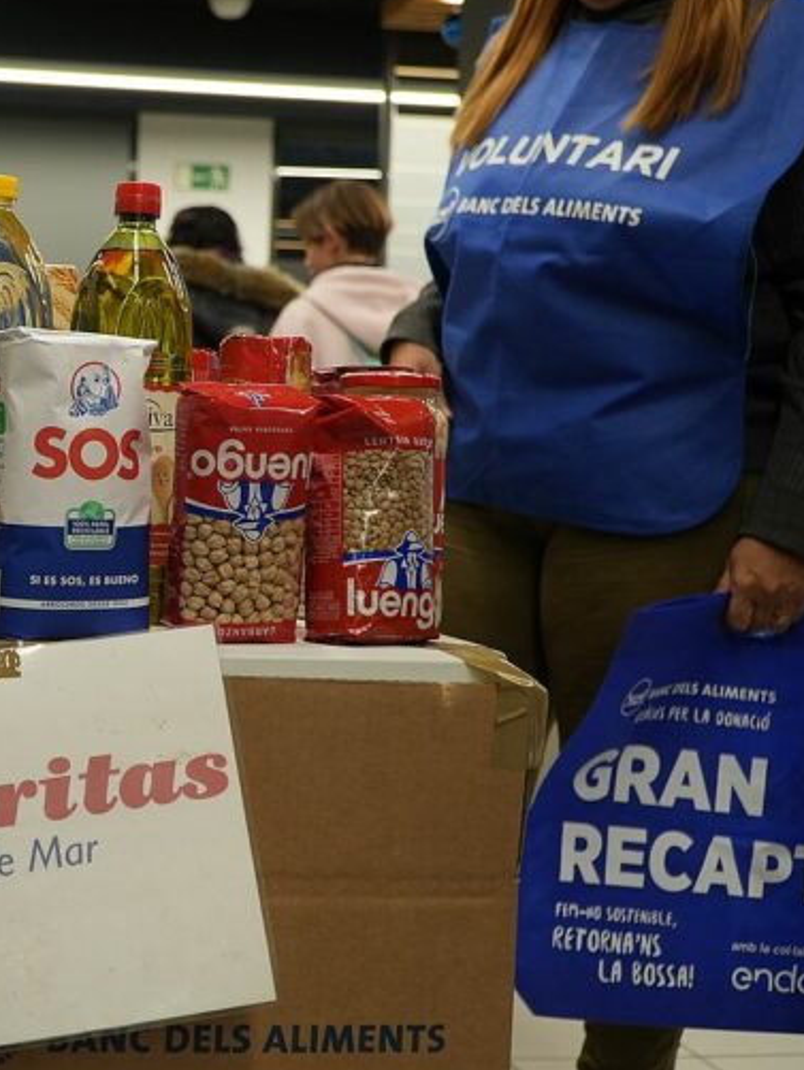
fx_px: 1547
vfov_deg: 38.2
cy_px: 531
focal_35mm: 50
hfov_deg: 27.9
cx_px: 58
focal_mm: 23
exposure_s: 1/160
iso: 1000
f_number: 4
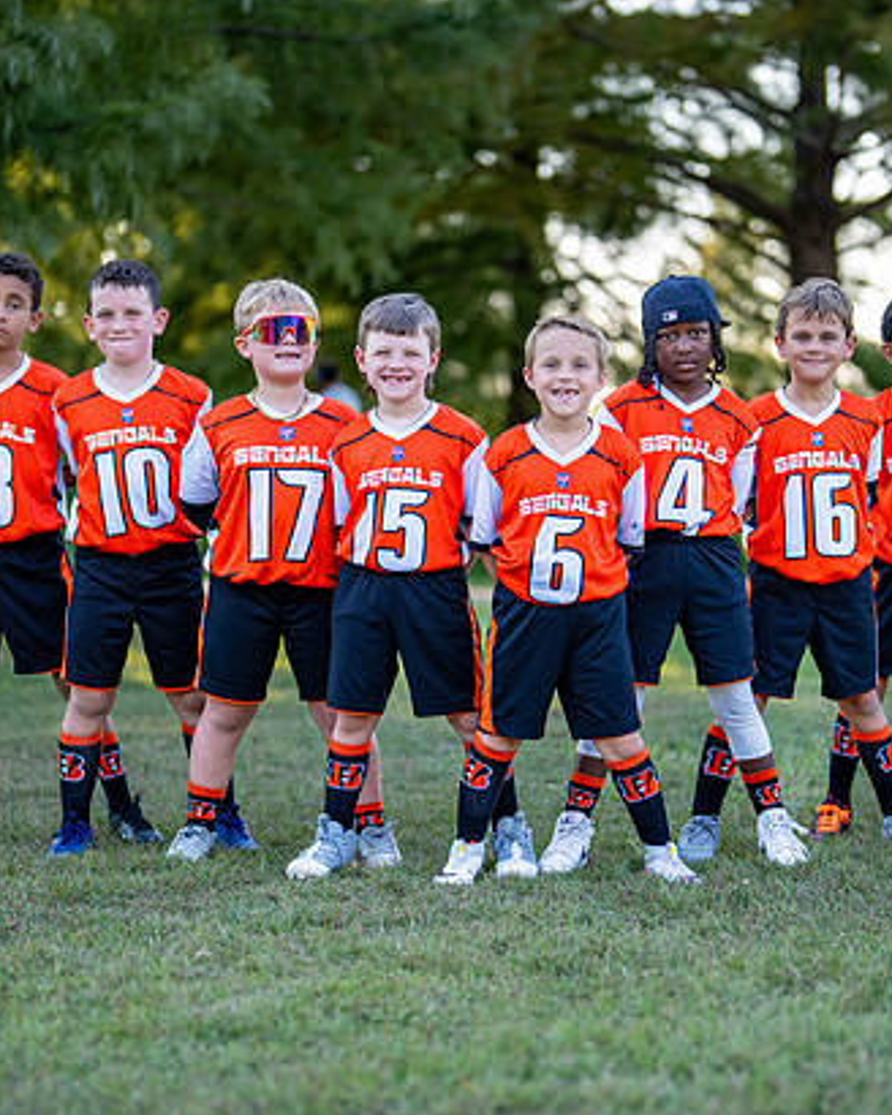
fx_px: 2772
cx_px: 536
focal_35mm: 84
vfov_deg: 22.7
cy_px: 557
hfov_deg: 18.3
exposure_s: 1/1600
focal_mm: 50
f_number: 1.2
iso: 160
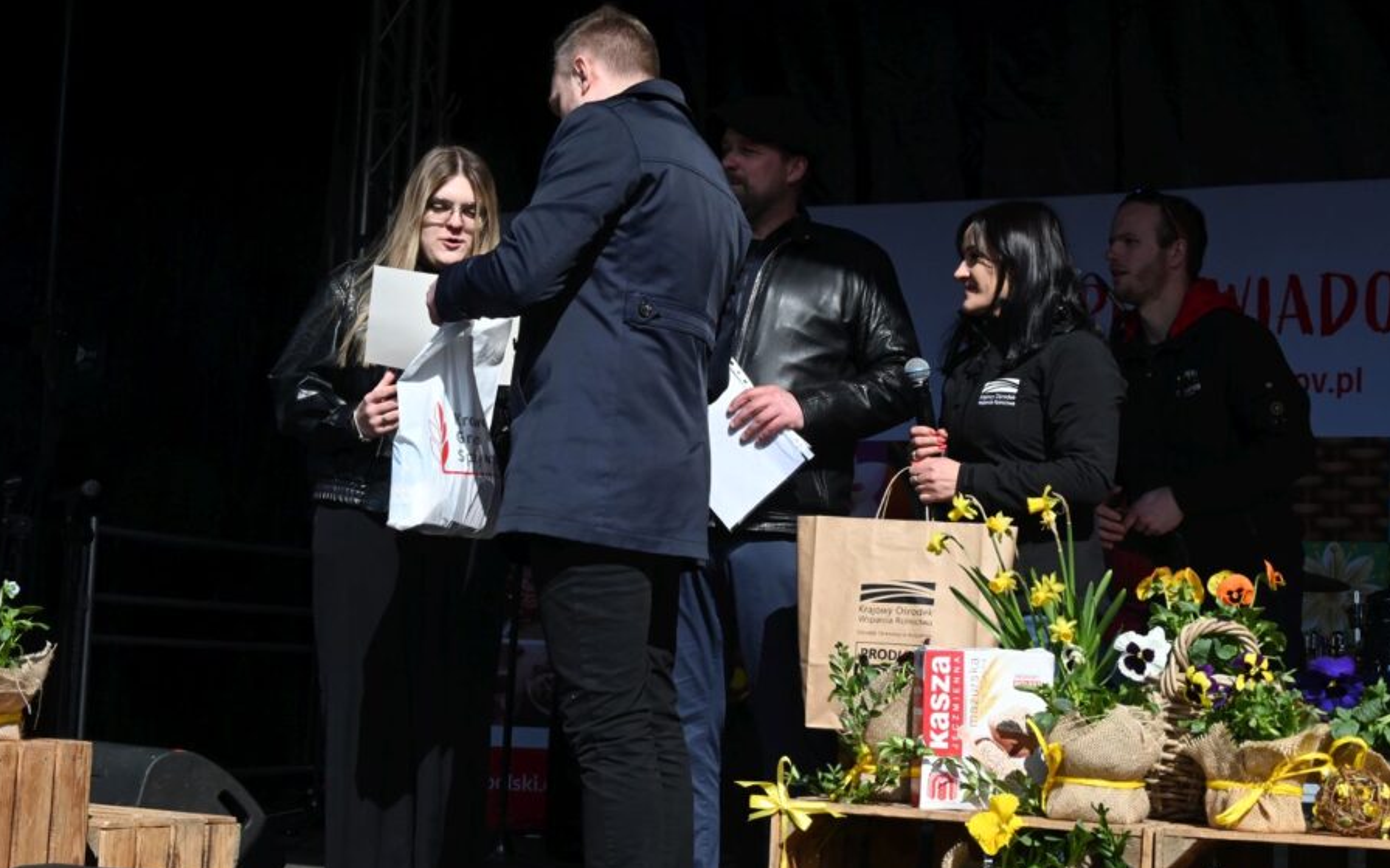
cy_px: 424
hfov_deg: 35.7
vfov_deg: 22.7
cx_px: 655
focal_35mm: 57
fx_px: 2159
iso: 2000
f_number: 18
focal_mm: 49
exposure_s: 1/1250
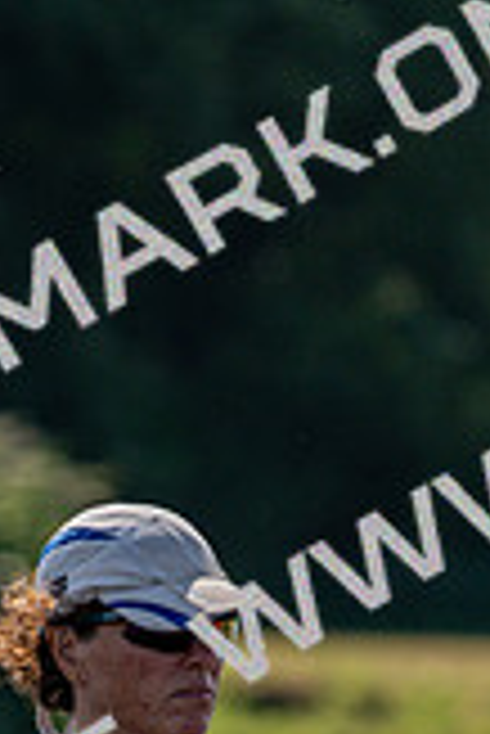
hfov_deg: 1.1
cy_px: 759
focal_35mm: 1203
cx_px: -139
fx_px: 24507
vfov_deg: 1.7
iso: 200
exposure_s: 1/1600
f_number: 6.3
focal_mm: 338
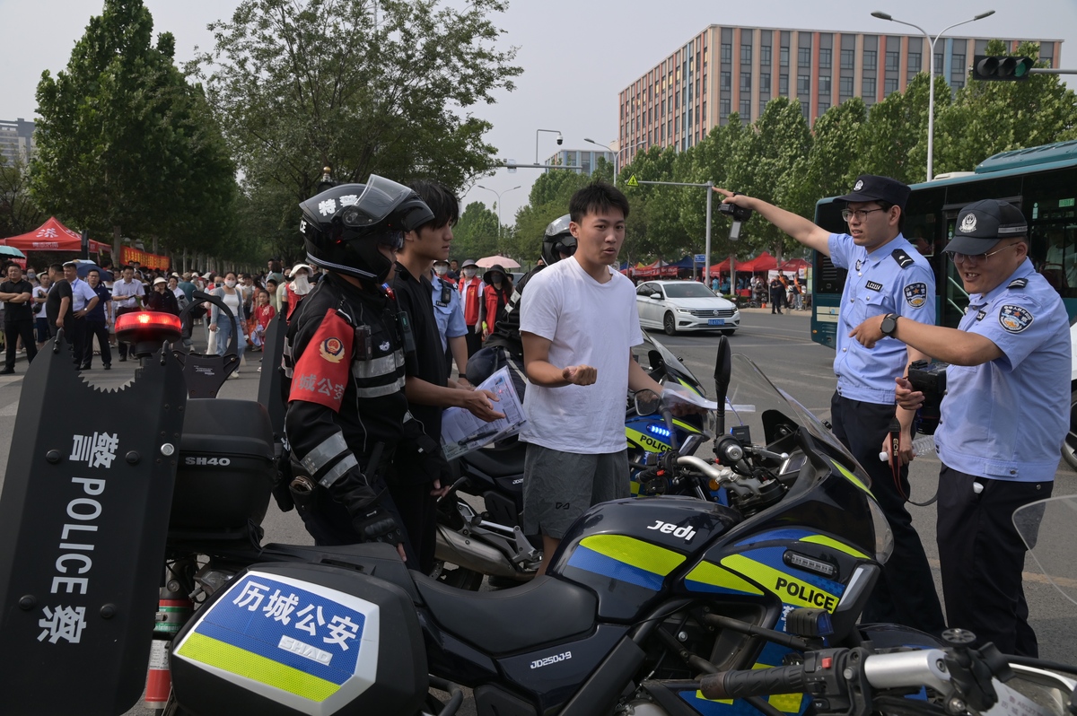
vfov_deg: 41.0
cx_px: 538
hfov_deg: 58.8
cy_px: 358
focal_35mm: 32
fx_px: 957
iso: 400
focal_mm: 32
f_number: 10
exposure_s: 1/500
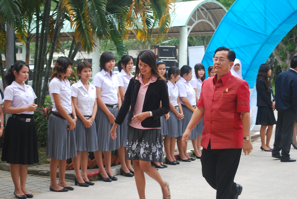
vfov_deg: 20.2
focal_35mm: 68
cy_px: 100
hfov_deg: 29.8
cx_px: 148
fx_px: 558
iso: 200
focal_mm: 45
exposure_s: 1/100
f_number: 5.3
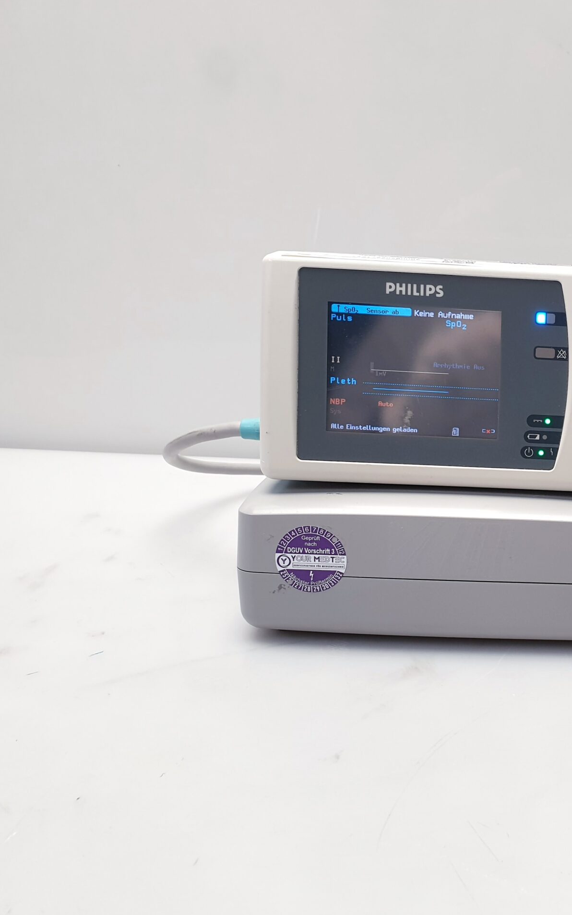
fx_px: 923
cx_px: 580
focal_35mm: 37
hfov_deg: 31.7
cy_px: 455
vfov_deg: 52.7
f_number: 2.4
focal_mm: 4.3
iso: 80
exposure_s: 1/50
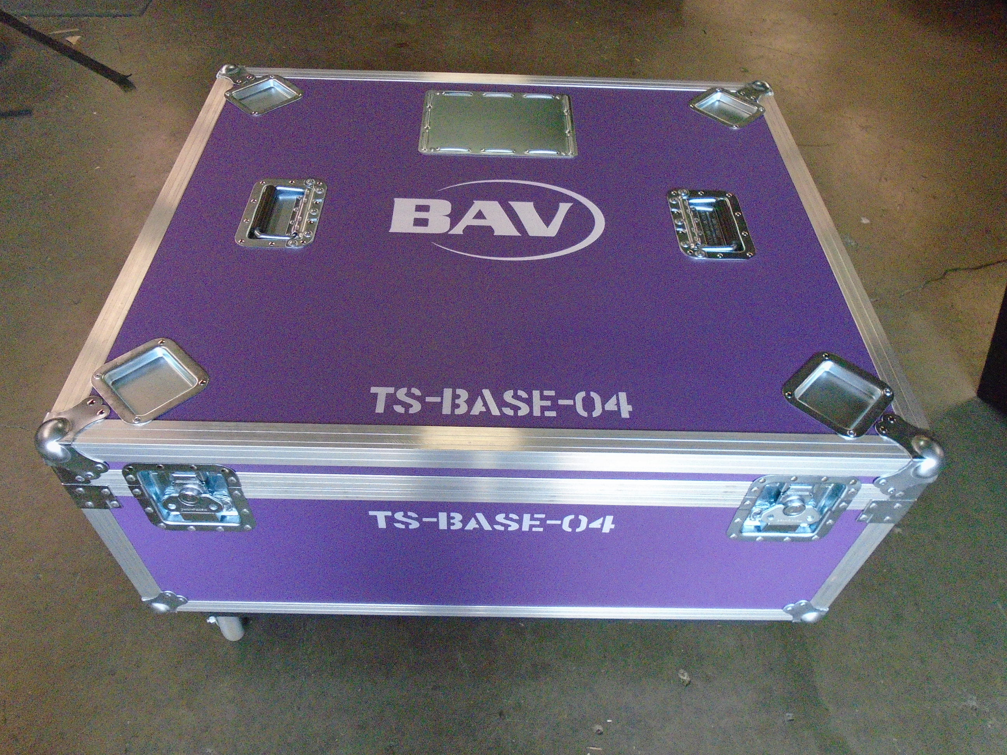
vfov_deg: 53.1
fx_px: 756
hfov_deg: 67.3
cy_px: 378
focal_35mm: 26
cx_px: 504
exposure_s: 1/125
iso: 800
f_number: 3.2
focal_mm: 4.6
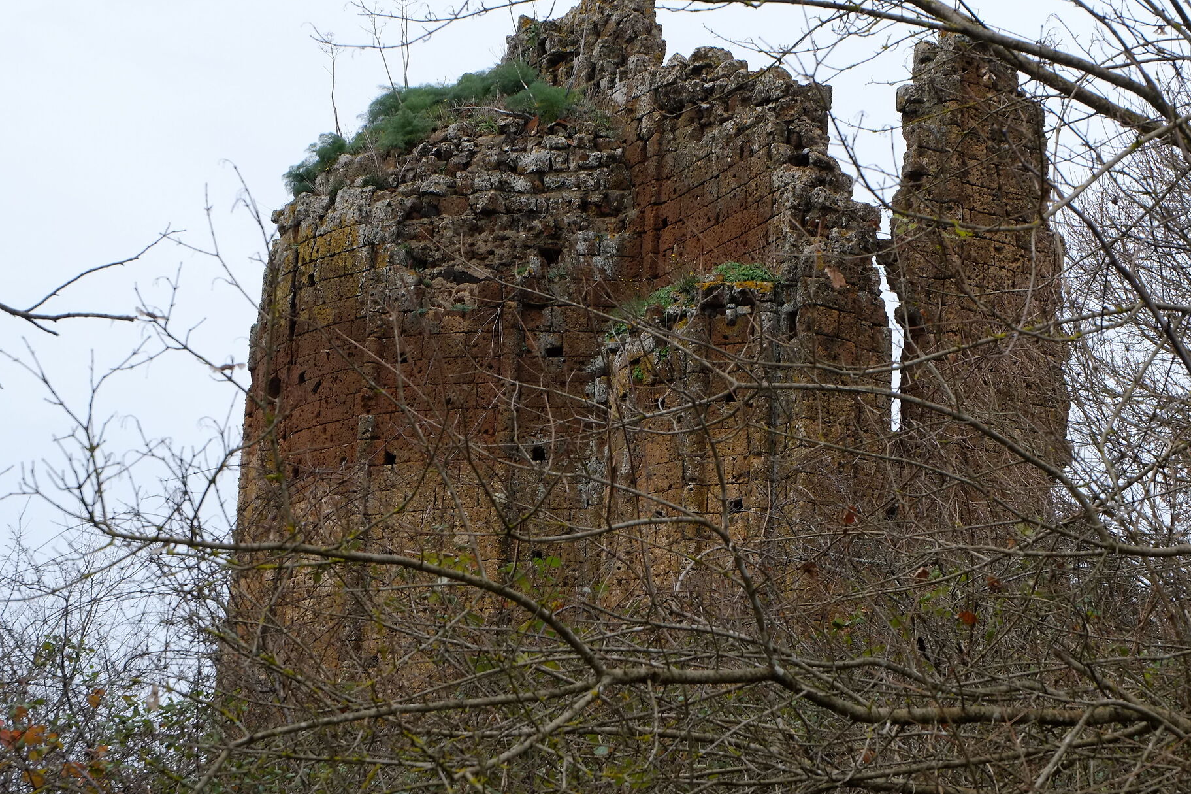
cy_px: 361
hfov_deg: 25.7
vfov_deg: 17.3
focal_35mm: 79
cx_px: 622
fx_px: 2613
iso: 800
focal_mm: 40.2
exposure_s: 1/125
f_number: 8
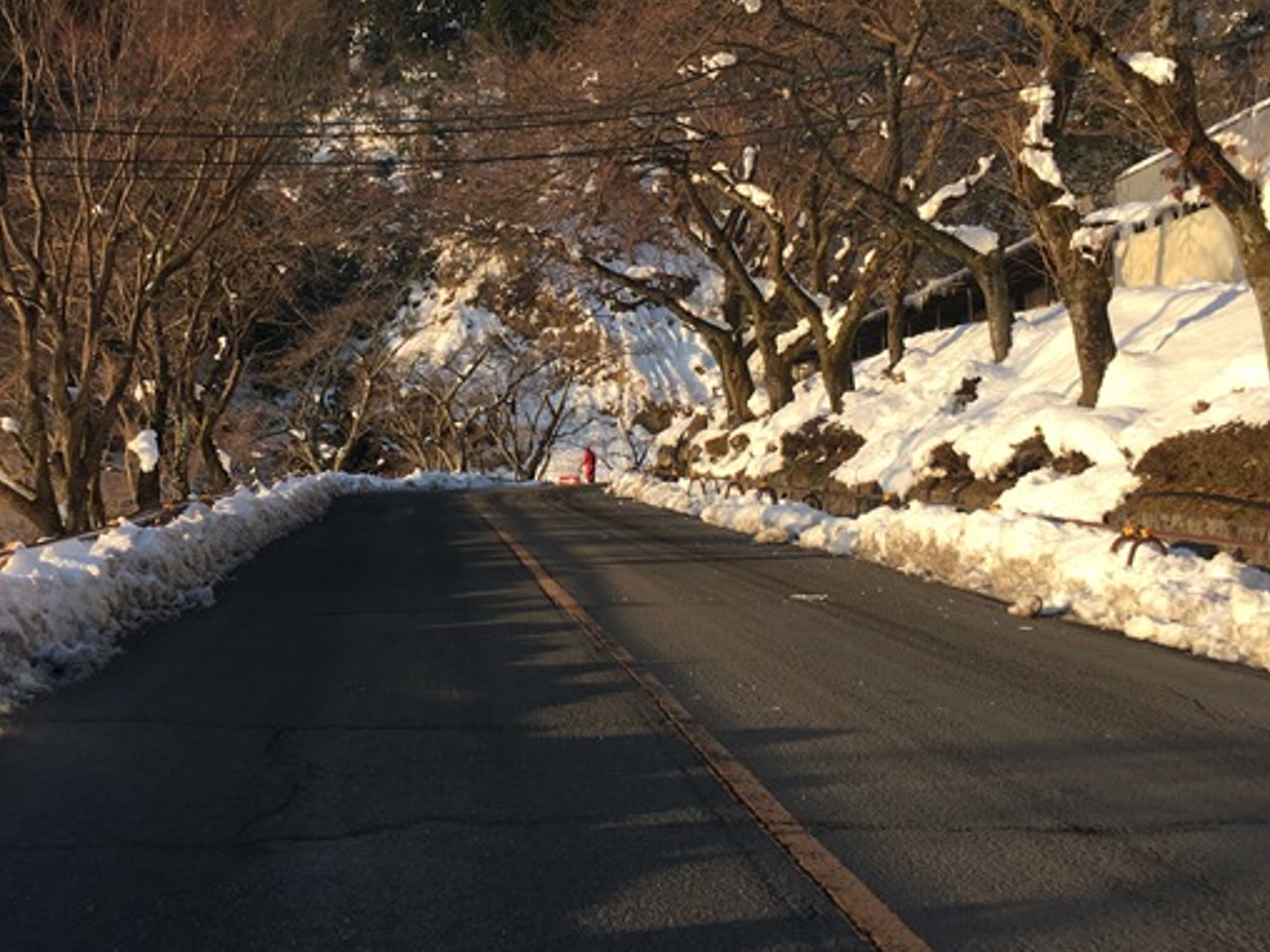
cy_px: 370
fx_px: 1761
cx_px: 440
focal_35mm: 48
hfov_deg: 39.3
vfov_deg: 30.2
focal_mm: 4.15
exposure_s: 1/368
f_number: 2.2
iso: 25
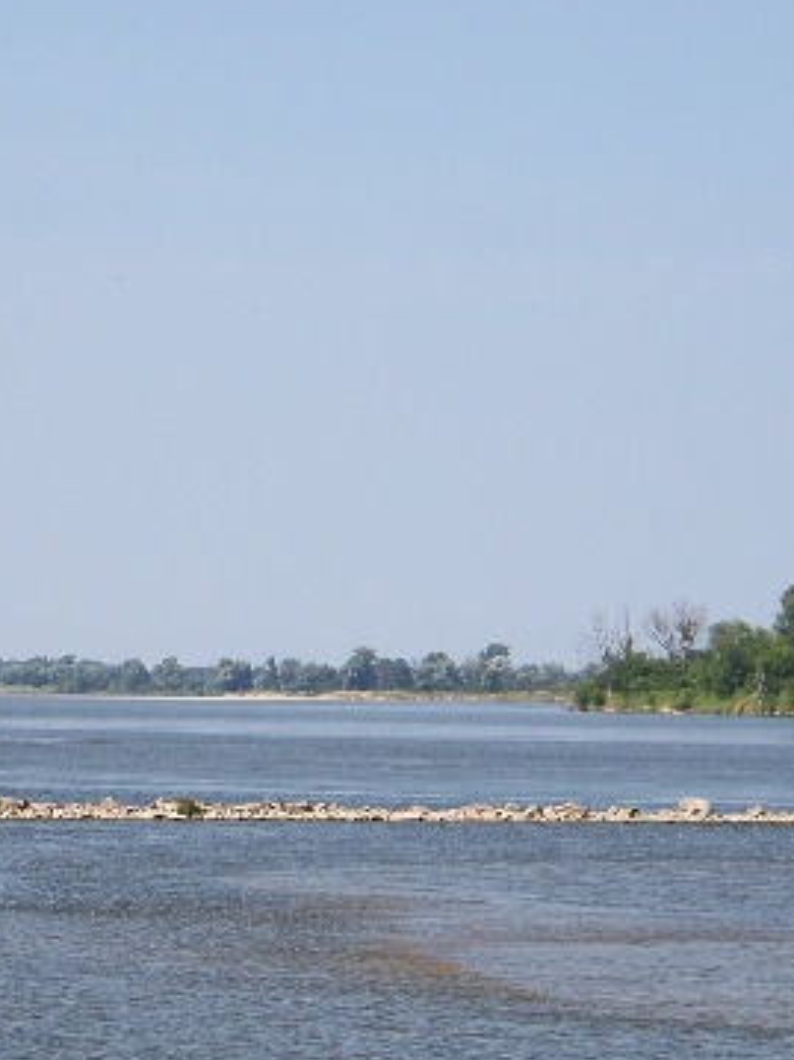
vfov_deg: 11.6
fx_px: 5233
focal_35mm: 171
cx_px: 342
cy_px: 602
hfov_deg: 8.7
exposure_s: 1/1000
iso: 64
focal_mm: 16.2
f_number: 3.2
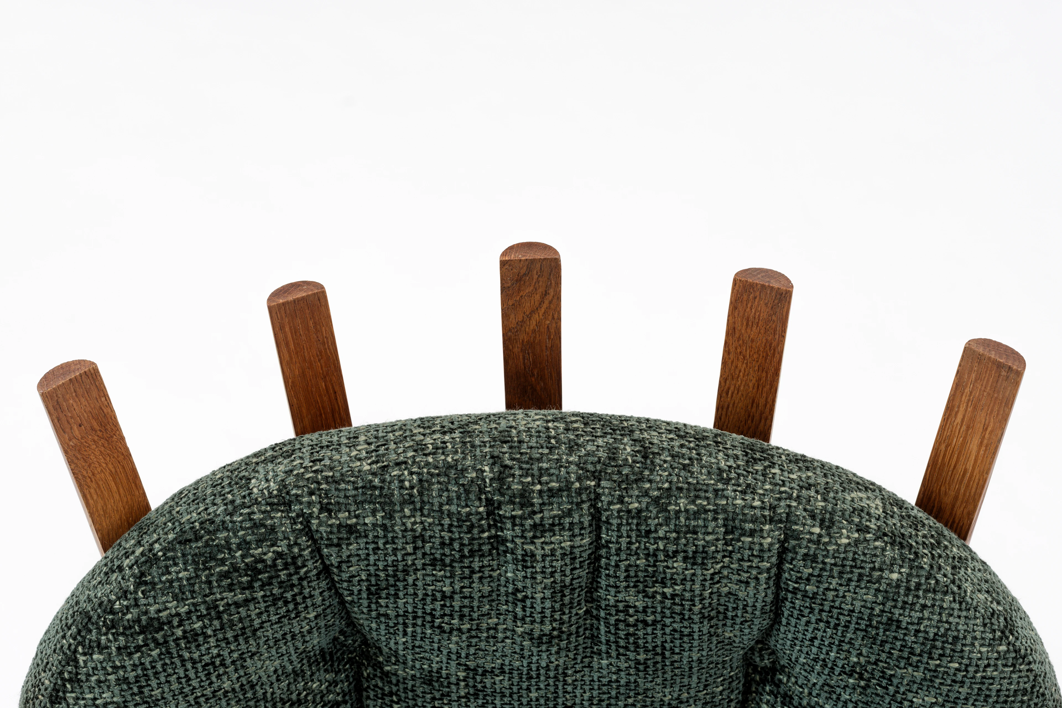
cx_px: 531
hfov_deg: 39.6
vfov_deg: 27.0
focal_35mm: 50
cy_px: 354
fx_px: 1475
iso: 250
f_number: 8
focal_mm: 50
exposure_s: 1/40
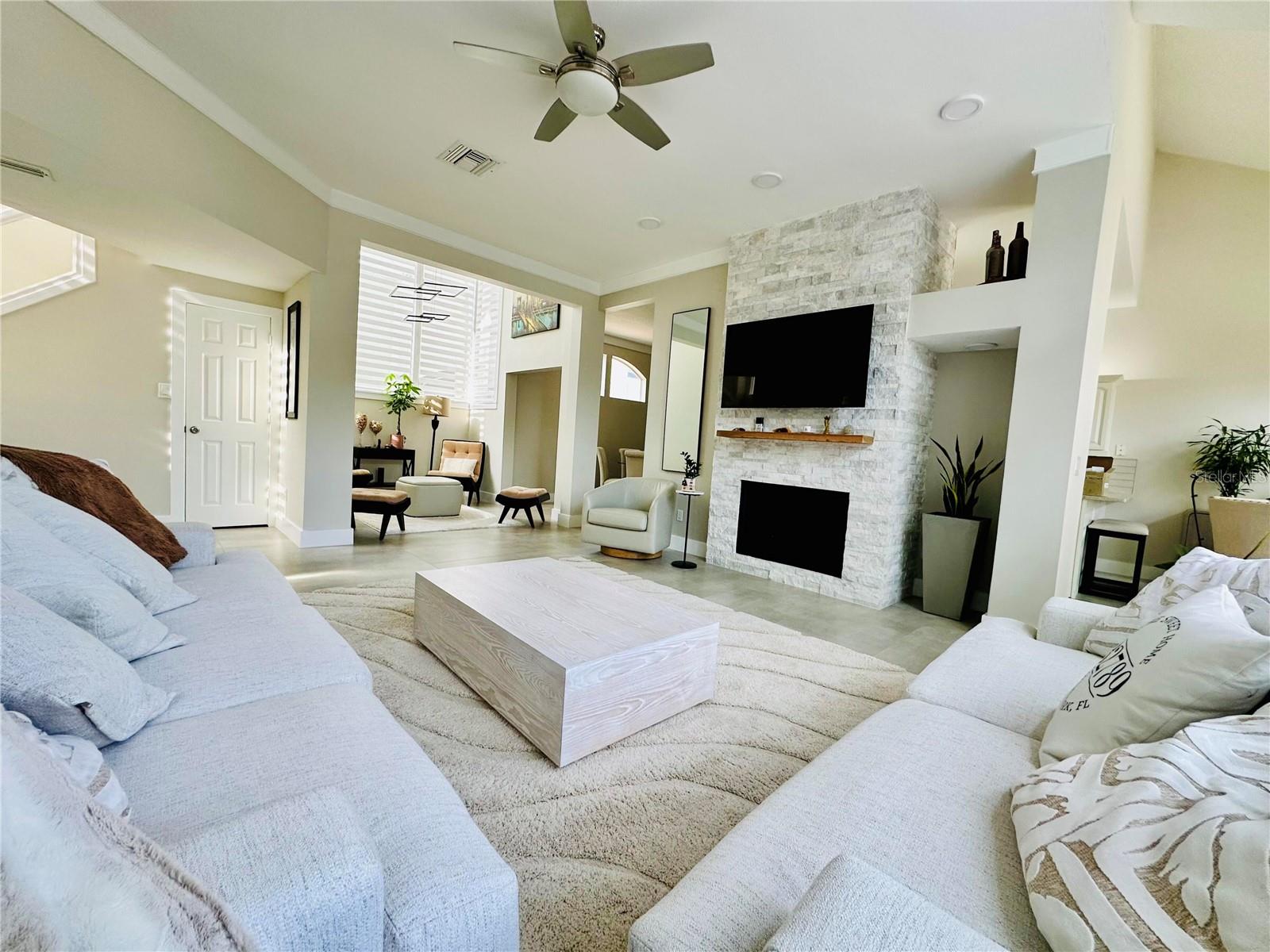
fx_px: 514
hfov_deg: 102.1
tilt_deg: -4.0
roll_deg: -4.3
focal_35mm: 14
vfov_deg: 85.7
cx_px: 635
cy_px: 476
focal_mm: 2.22
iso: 125
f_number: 2.2
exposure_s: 1/99
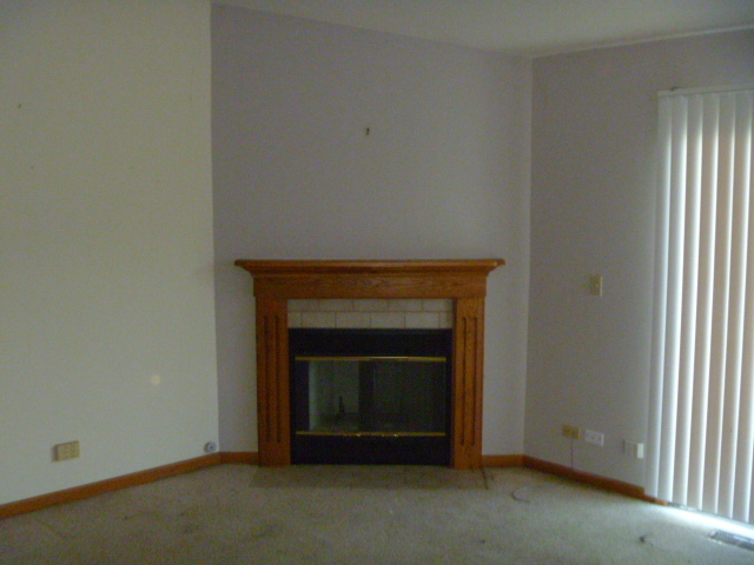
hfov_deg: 52.6
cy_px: 282
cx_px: 377
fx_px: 762
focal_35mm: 35
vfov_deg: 40.7
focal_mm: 6.3
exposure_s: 1/60
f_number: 3.5
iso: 640
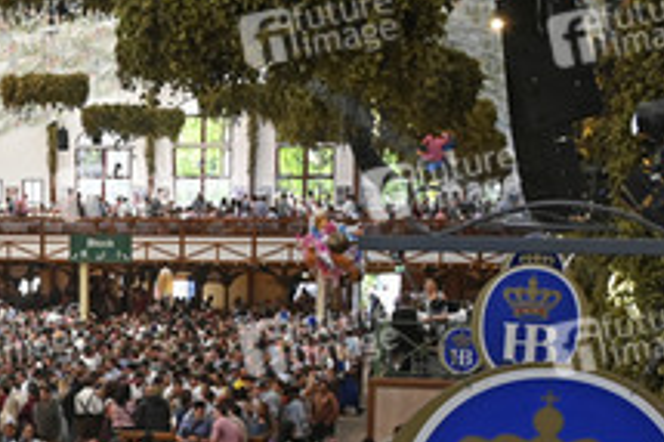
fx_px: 1622
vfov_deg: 15.3
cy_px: 417
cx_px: 49
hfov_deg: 22.5
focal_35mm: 88
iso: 5000
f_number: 9
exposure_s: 1/320
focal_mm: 28
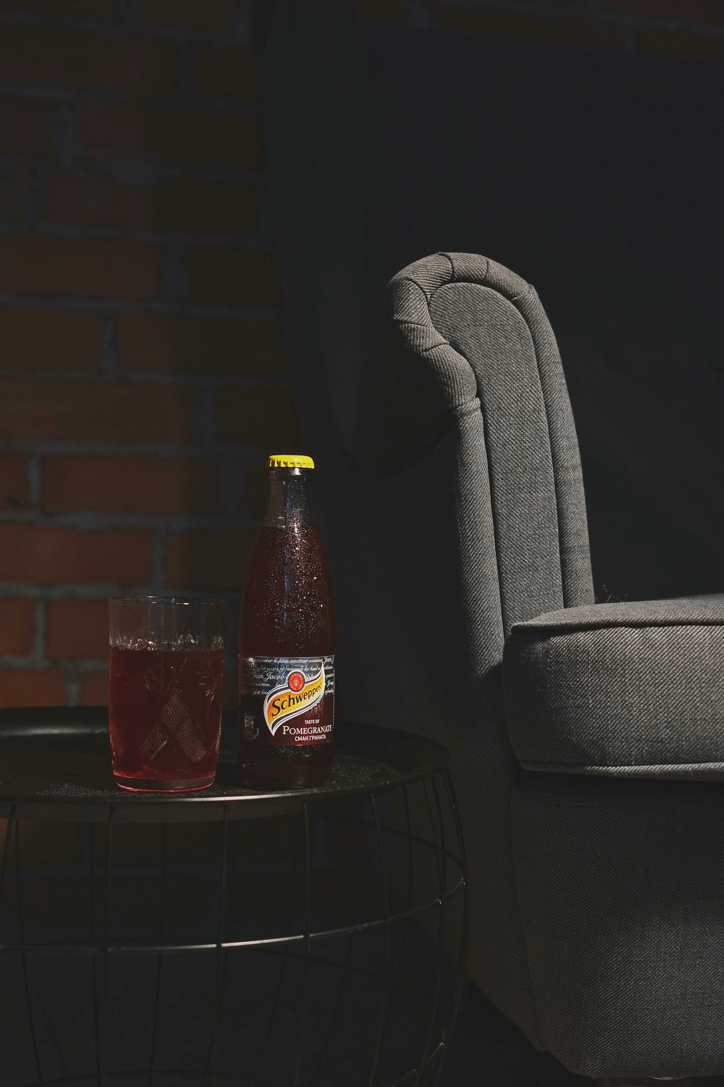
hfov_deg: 27.0
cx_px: 362
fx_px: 1508
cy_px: 544
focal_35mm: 50
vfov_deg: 39.6
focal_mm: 50
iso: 800
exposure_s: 1/80
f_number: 4.5
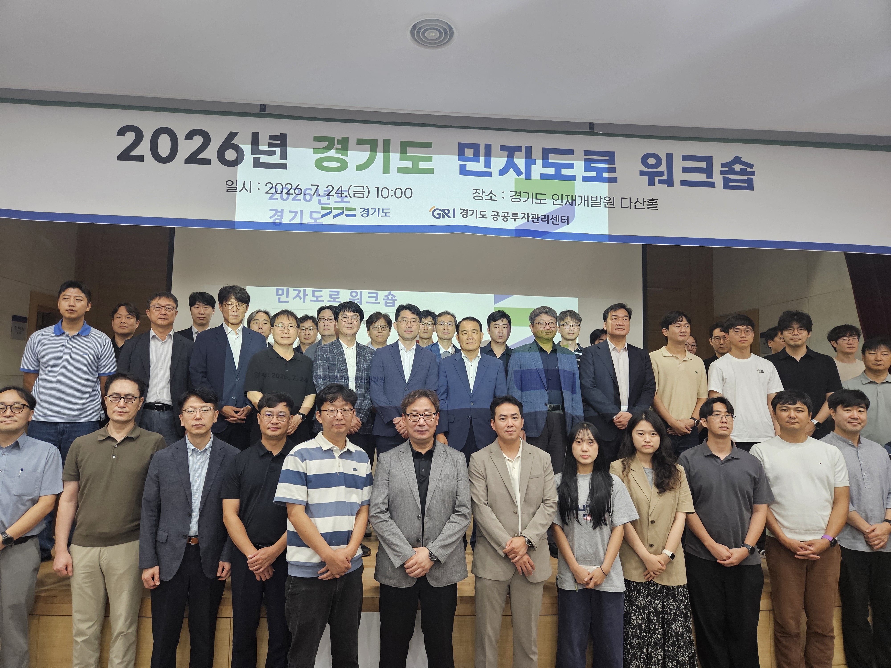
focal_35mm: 23
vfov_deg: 58.9
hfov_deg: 73.9
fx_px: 592
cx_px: 446
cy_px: 334
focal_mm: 5.4
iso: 320
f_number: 1.8
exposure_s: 1/120
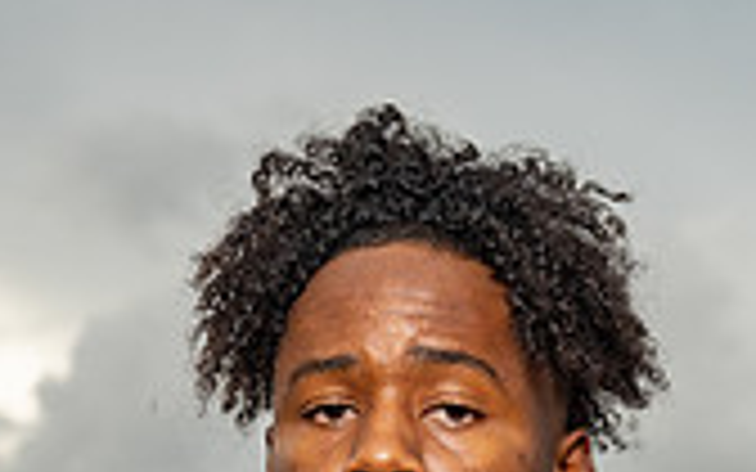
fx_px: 2472
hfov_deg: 17.4
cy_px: 998
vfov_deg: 10.0
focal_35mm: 120
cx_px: 414
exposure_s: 1/250
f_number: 5.6
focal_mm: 44
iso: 100
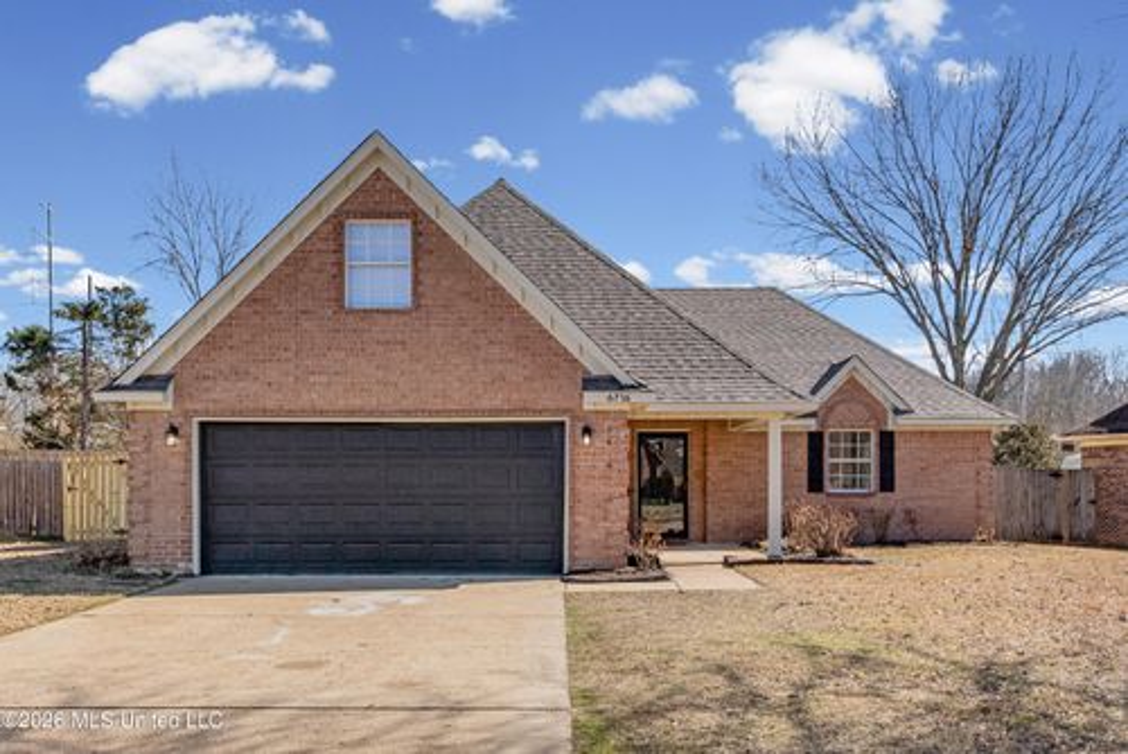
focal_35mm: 35
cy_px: 377
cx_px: 564
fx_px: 1097
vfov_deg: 37.9
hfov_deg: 54.4
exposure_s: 1/2000
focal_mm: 35
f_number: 9
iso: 800
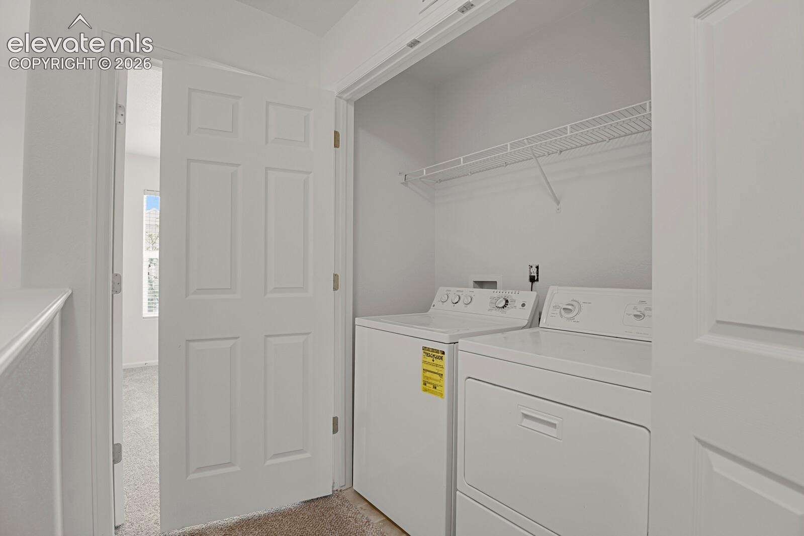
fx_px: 380
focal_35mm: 17
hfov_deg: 93.3
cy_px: 268
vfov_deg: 70.4
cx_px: 402
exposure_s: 8
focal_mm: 17
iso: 250
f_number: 6.3
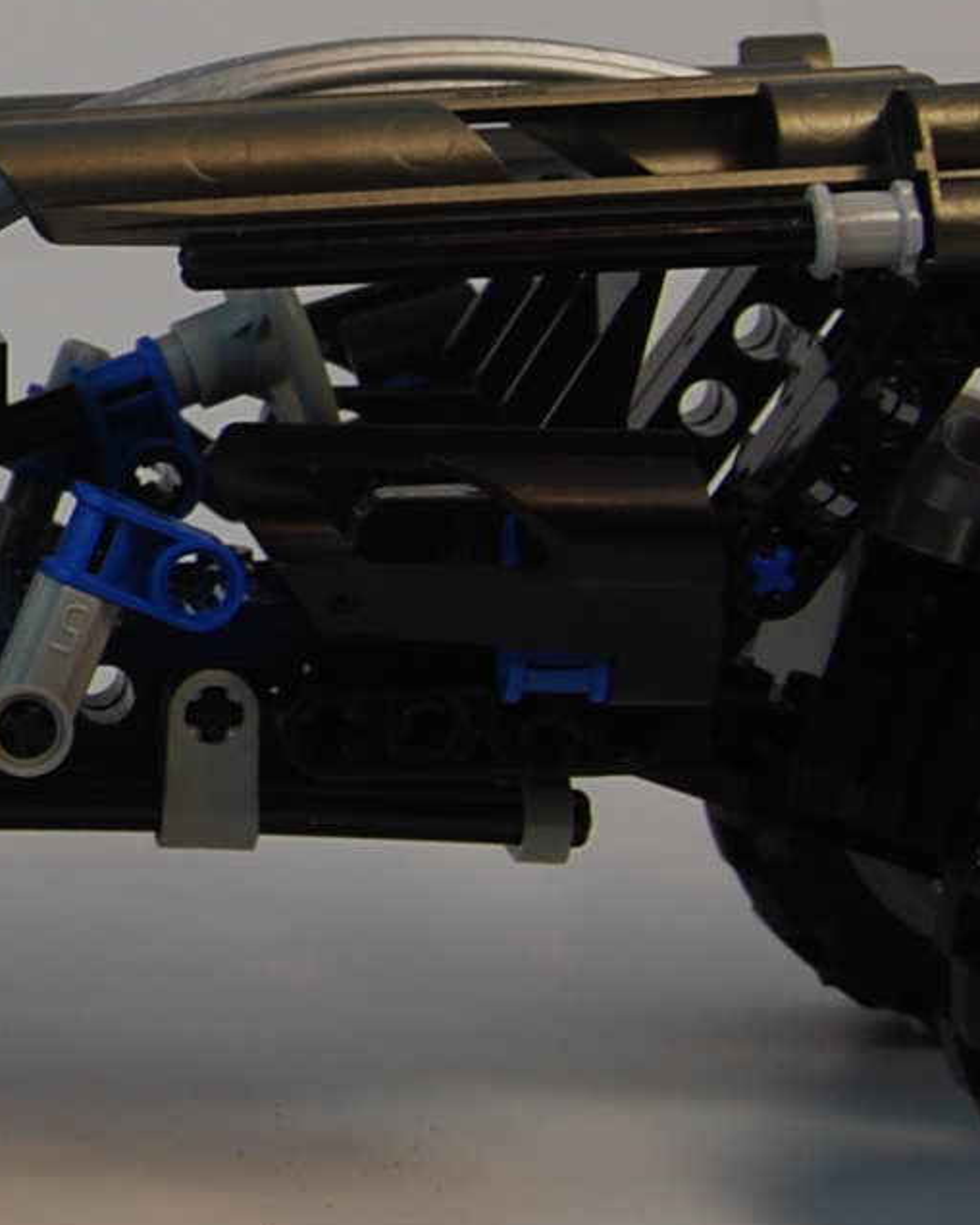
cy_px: 29
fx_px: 6053
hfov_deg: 8.8
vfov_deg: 11.4
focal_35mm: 167
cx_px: -926
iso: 140
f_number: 8
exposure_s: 1/60
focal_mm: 26
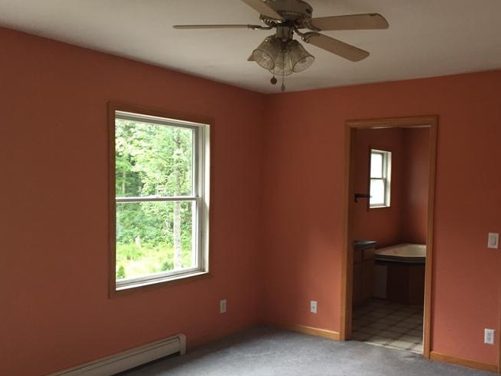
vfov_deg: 39.5
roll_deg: -1.6
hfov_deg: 51.1
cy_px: 221
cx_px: 294
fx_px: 521
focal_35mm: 36
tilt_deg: -4.6
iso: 50
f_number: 2.2
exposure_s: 1/30
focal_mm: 4.15
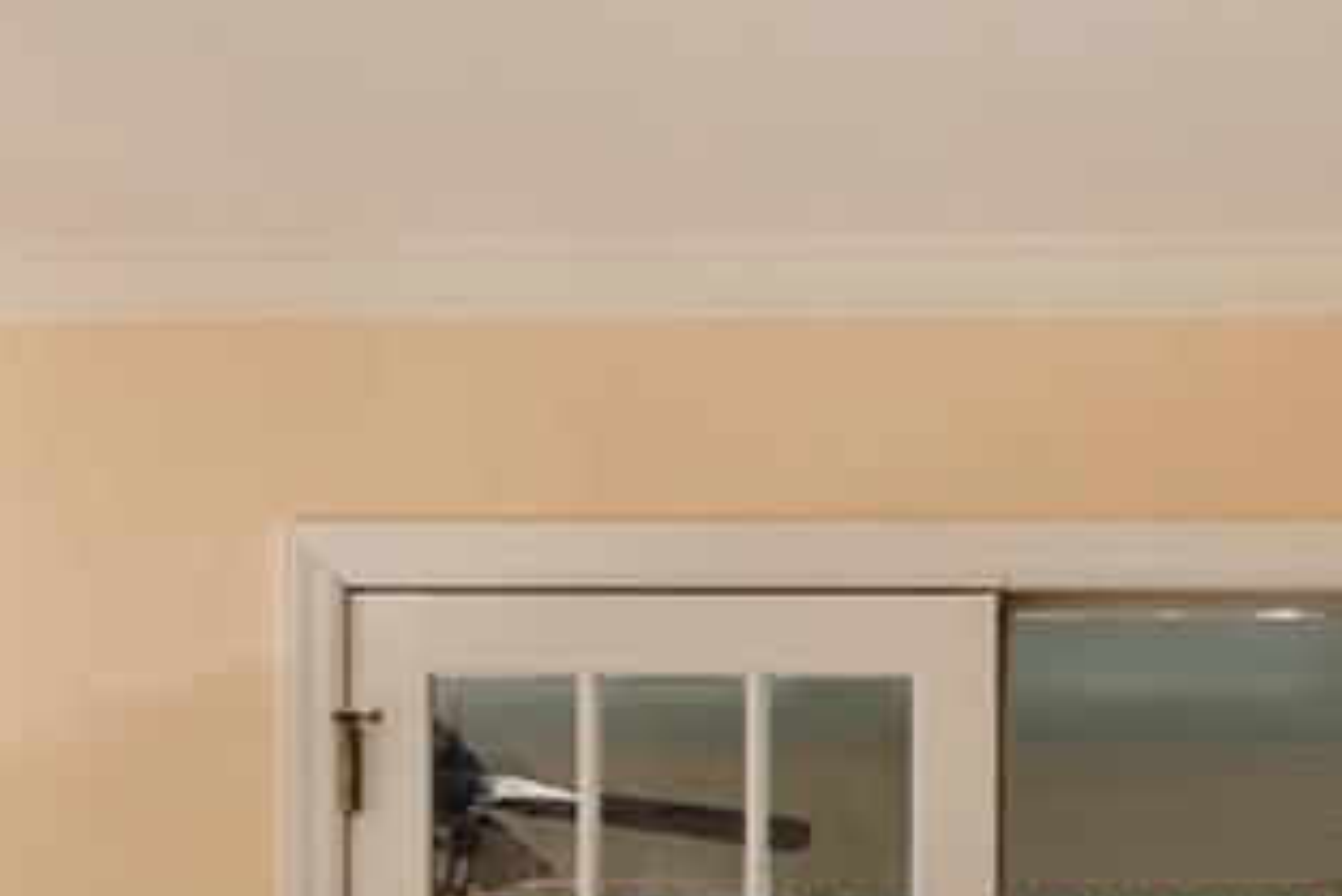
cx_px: 948
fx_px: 3655
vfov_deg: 13.3
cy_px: 1314
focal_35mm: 98
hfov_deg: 20.7
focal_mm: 30
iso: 400
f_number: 9
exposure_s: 1/10
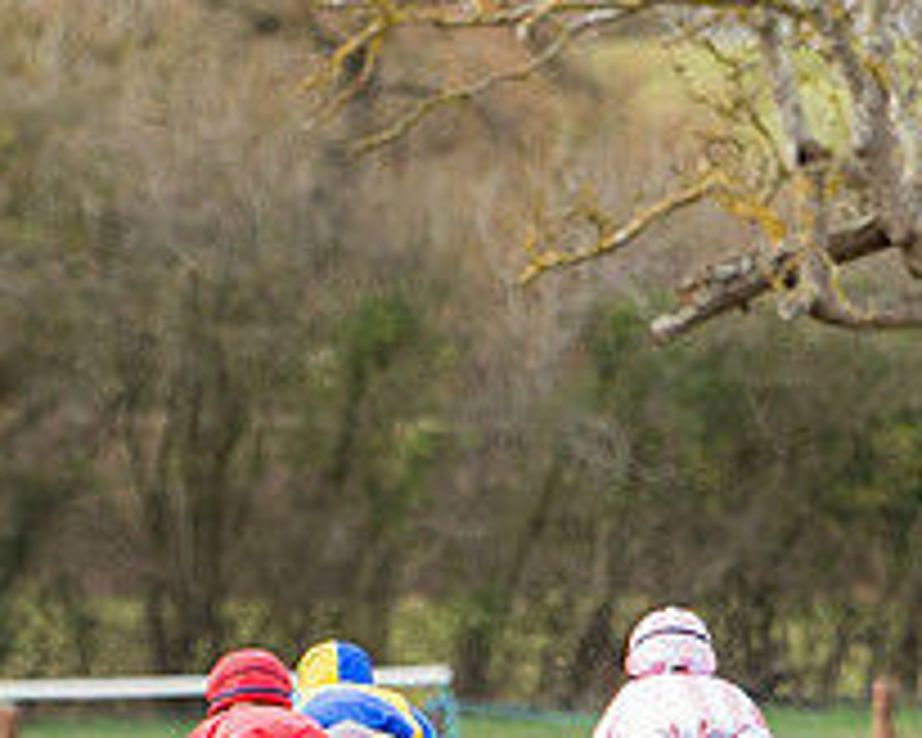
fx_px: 35392
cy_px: 868
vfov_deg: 1.2
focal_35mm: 1297
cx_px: 604
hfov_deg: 1.5
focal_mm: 200
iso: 400
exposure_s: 1/1000
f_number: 4
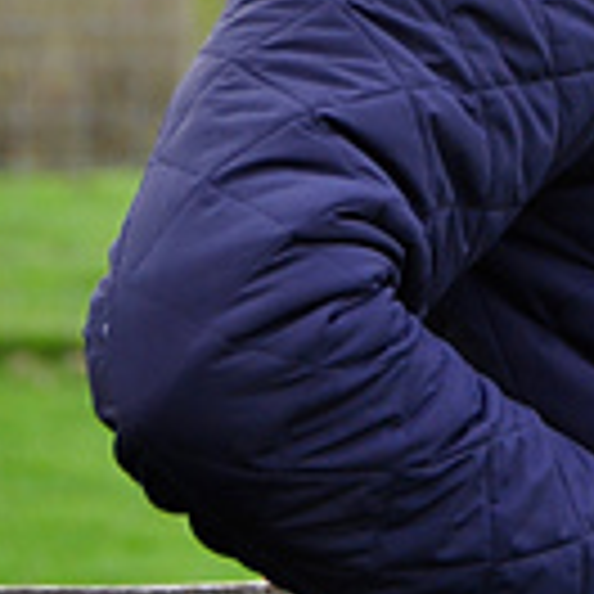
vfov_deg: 3.0
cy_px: -340
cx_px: 904
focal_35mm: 585
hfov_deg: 3.0
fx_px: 11358
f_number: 5.3
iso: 200
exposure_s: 1/80
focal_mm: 95
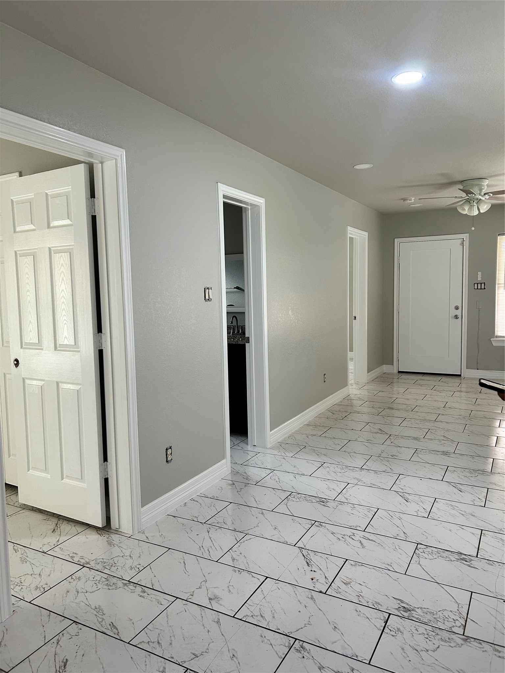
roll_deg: +0.3
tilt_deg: -4.4
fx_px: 506
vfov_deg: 67.3
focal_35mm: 26
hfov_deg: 53.1
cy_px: 336
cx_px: 252
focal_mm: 5.7
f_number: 1.5
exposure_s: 1/111
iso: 125
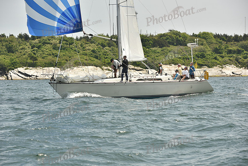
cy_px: 83
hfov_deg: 14.2
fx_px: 999
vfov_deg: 9.5
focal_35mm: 145
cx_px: 124
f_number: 9
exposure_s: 1/1600
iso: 400
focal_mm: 145
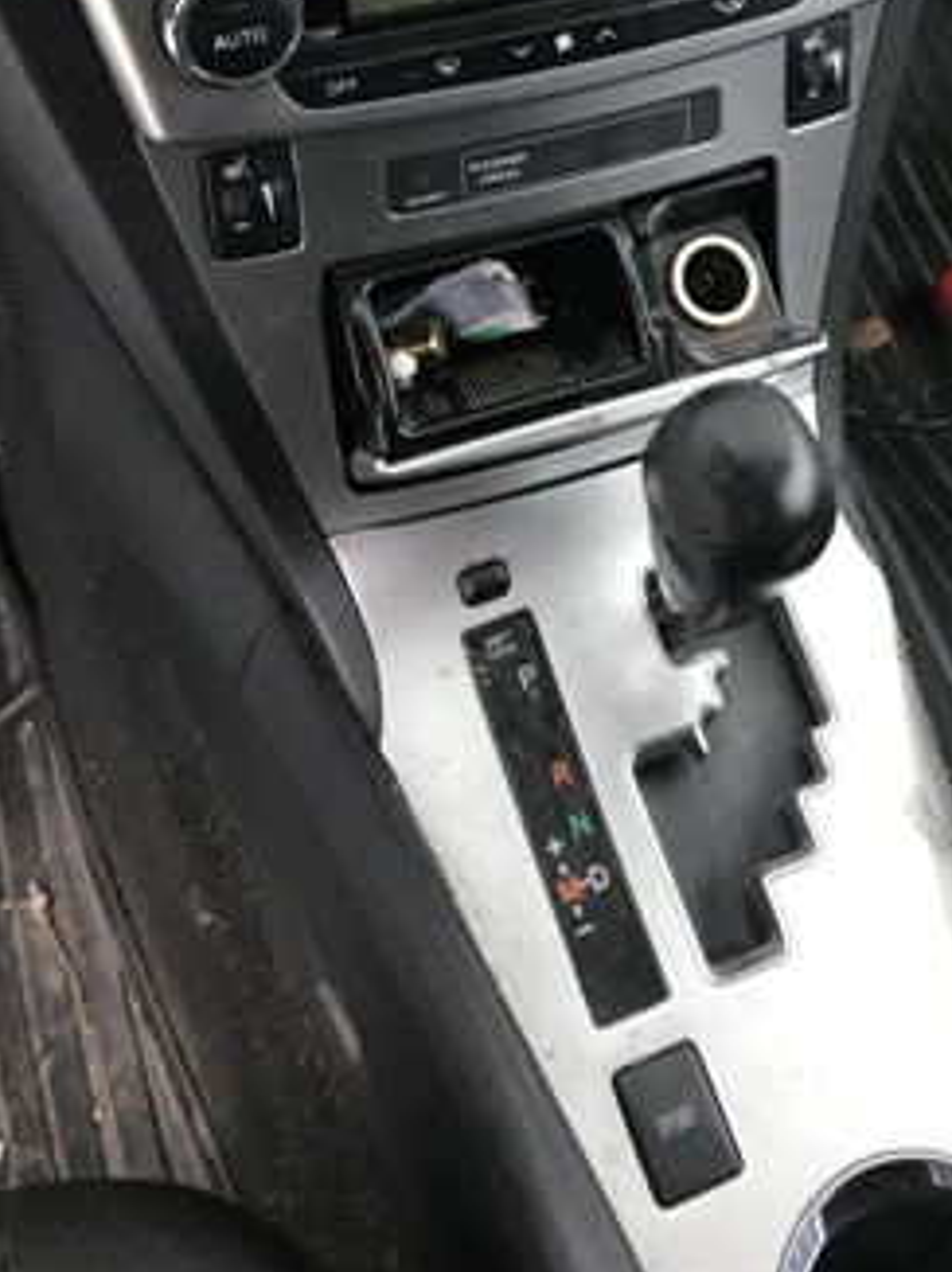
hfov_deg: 26.3
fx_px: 2019
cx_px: 679
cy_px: 98
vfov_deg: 32.9
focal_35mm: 55
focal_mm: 3.99
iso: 40
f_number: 1.8
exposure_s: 1/17
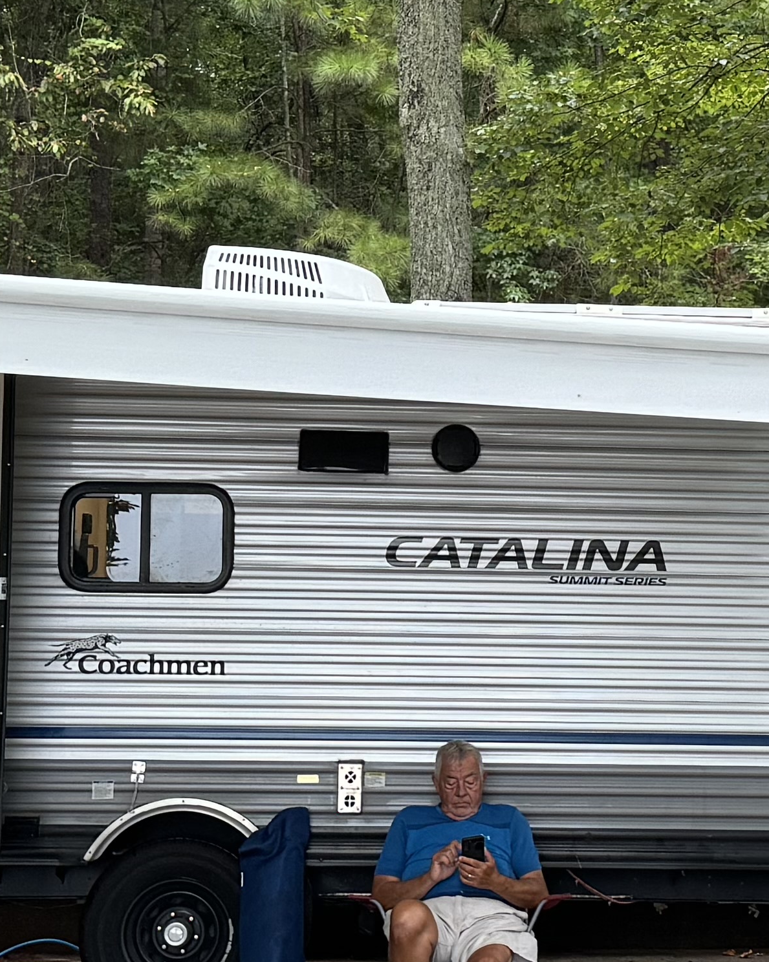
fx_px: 2561
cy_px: 500
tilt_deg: +3.9
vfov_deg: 21.3
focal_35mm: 90
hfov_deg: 17.0
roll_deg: +1.7
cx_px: 608
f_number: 1.78
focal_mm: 6.76
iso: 250
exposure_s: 1/60
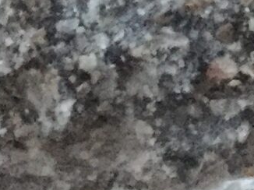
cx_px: 833
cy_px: -175
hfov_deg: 7.4
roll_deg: -11.1
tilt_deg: +43.4
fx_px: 1672
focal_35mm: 228
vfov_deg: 6.3
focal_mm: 4.15
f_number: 2.2
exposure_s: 1/17
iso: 800
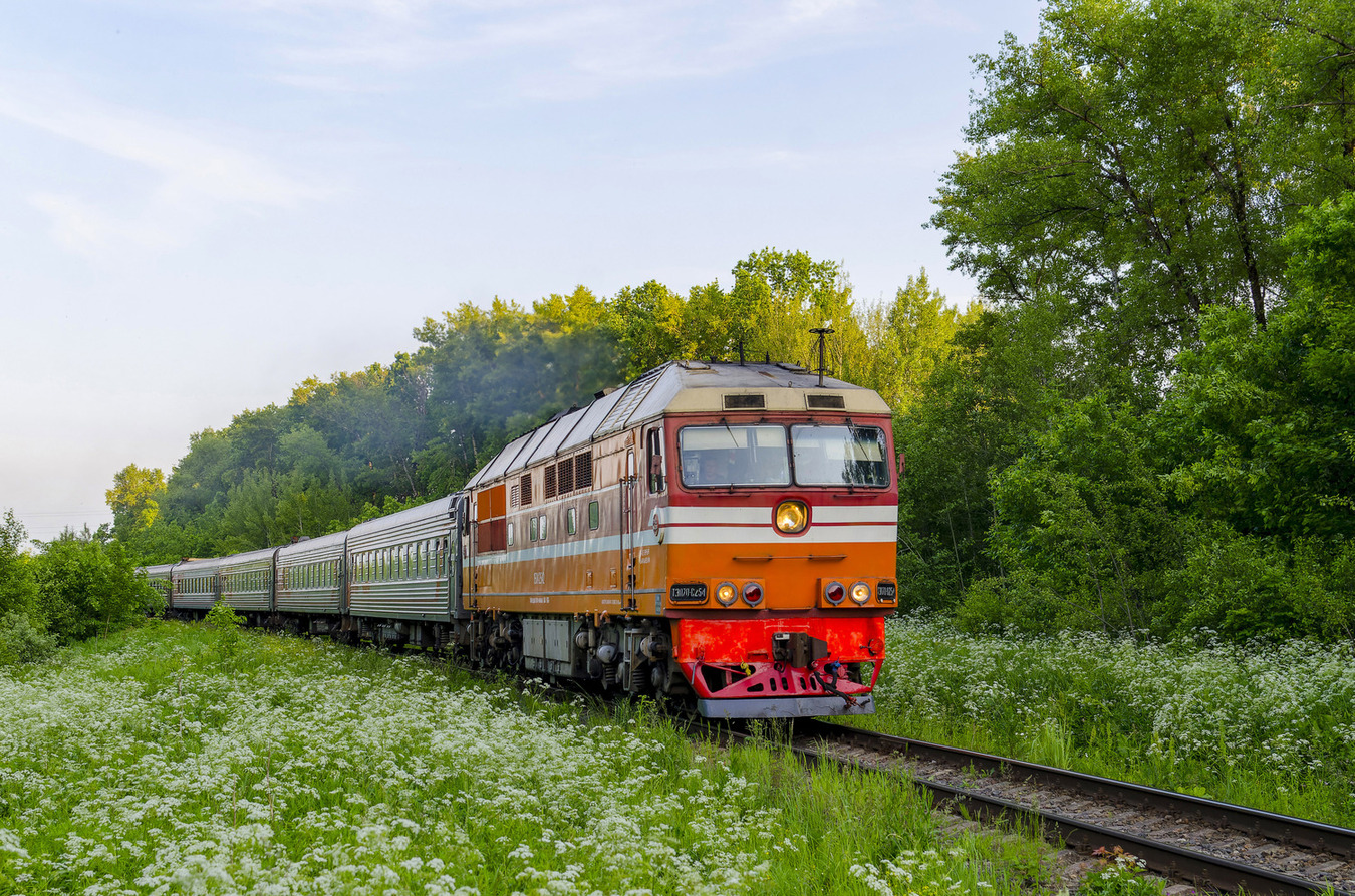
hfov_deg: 37.9
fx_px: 1971
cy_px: 448
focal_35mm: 52
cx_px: 678
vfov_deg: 25.6
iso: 500
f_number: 6.3
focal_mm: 35
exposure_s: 1/500
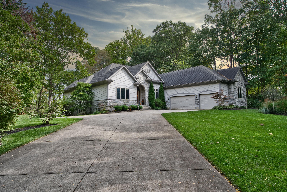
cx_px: 144
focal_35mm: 23
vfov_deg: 55.1
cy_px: 96
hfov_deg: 76.1
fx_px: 183
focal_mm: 23
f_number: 8
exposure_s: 1/80
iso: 125
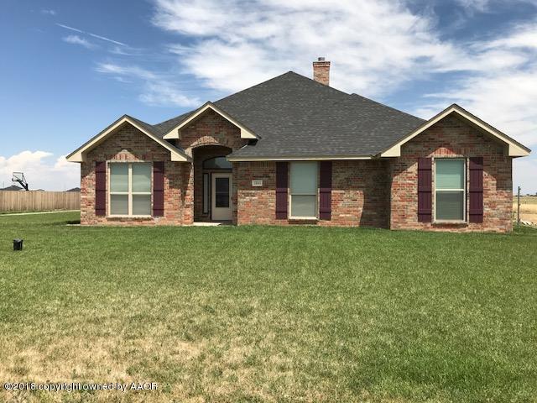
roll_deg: -0.2
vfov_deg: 49.7
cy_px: 202
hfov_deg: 63.4
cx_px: 268
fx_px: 434
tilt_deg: -0.3
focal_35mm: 28
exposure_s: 1/3096
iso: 20
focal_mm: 3.99
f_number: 1.8
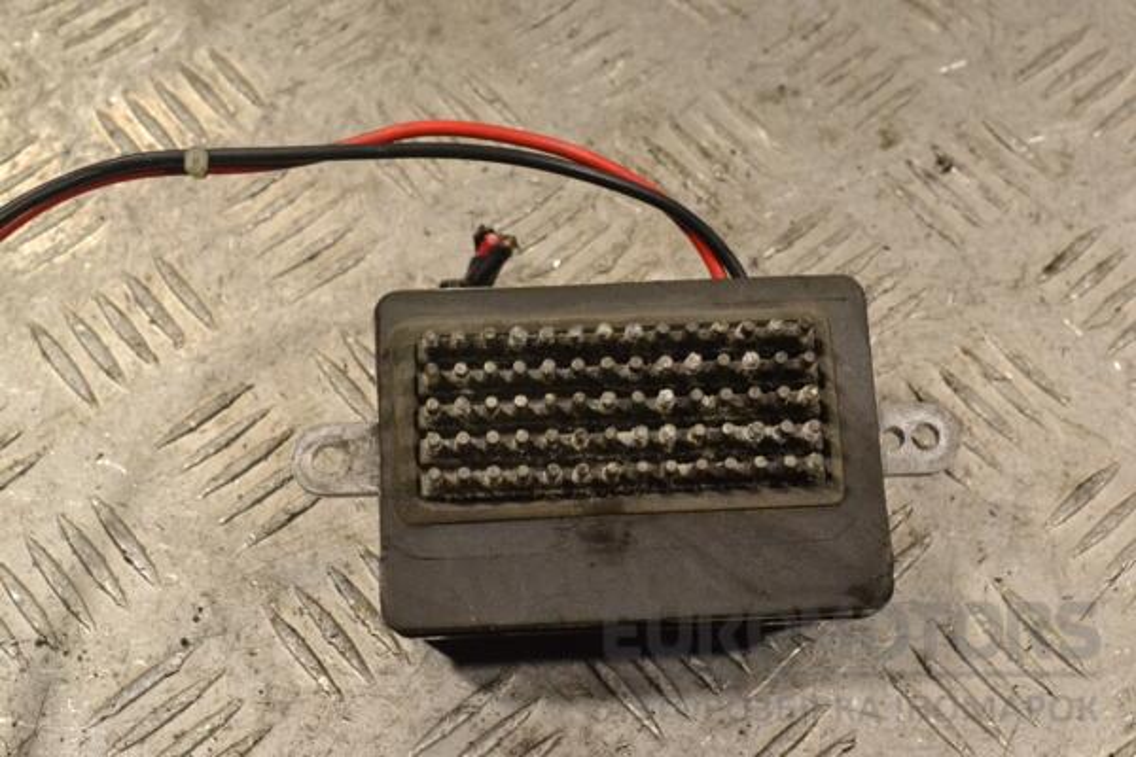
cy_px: 378
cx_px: 568
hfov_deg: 37.9
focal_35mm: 52
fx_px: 1657
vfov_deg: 25.8
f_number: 10
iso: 3200
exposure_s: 1/400
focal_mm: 35
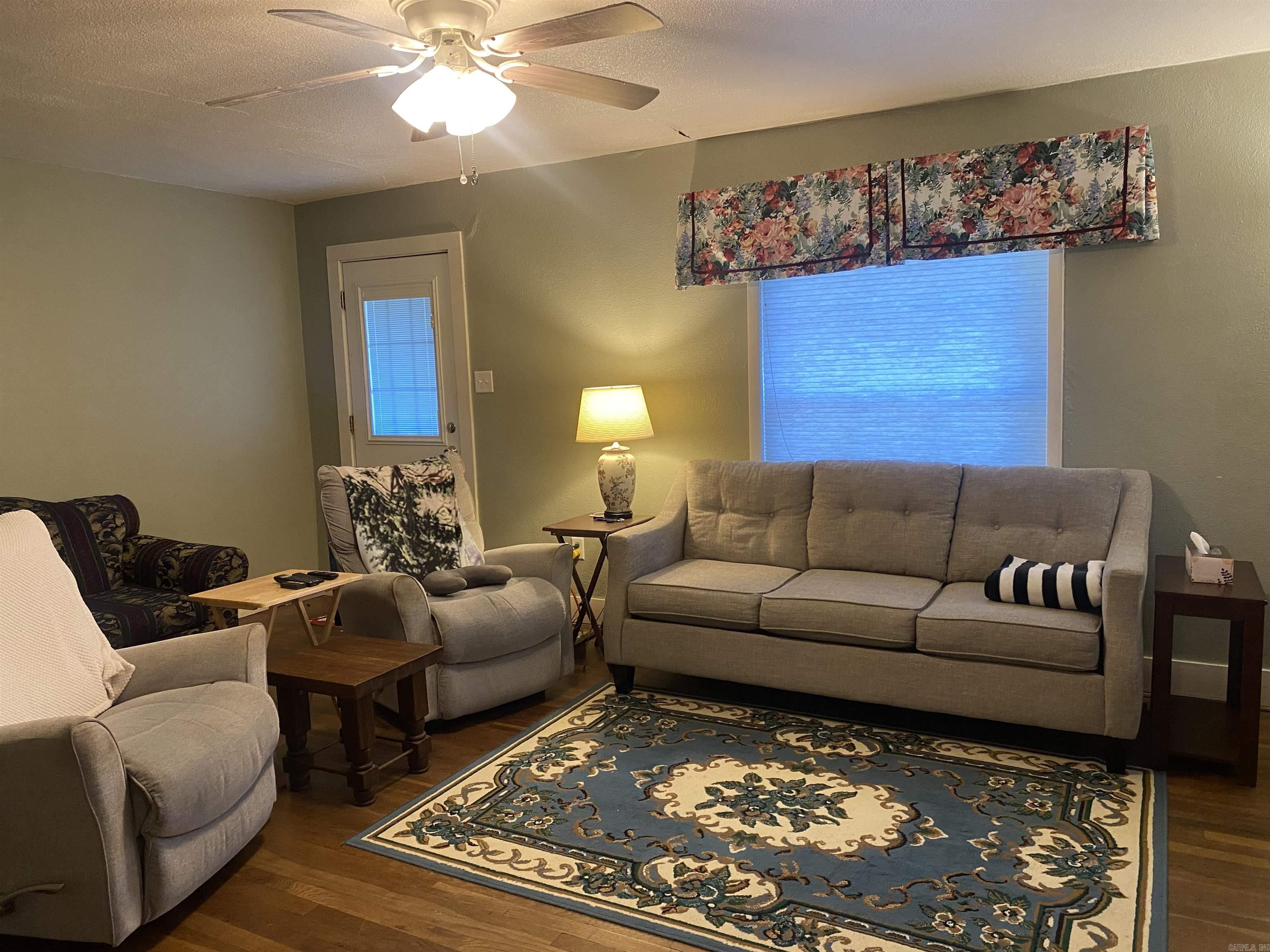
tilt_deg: -6.4
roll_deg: +2.2
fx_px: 954
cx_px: 635
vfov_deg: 53.1
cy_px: 476
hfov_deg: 67.3
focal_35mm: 26
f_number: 1.8
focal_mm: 4.25
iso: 200
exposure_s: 1/60
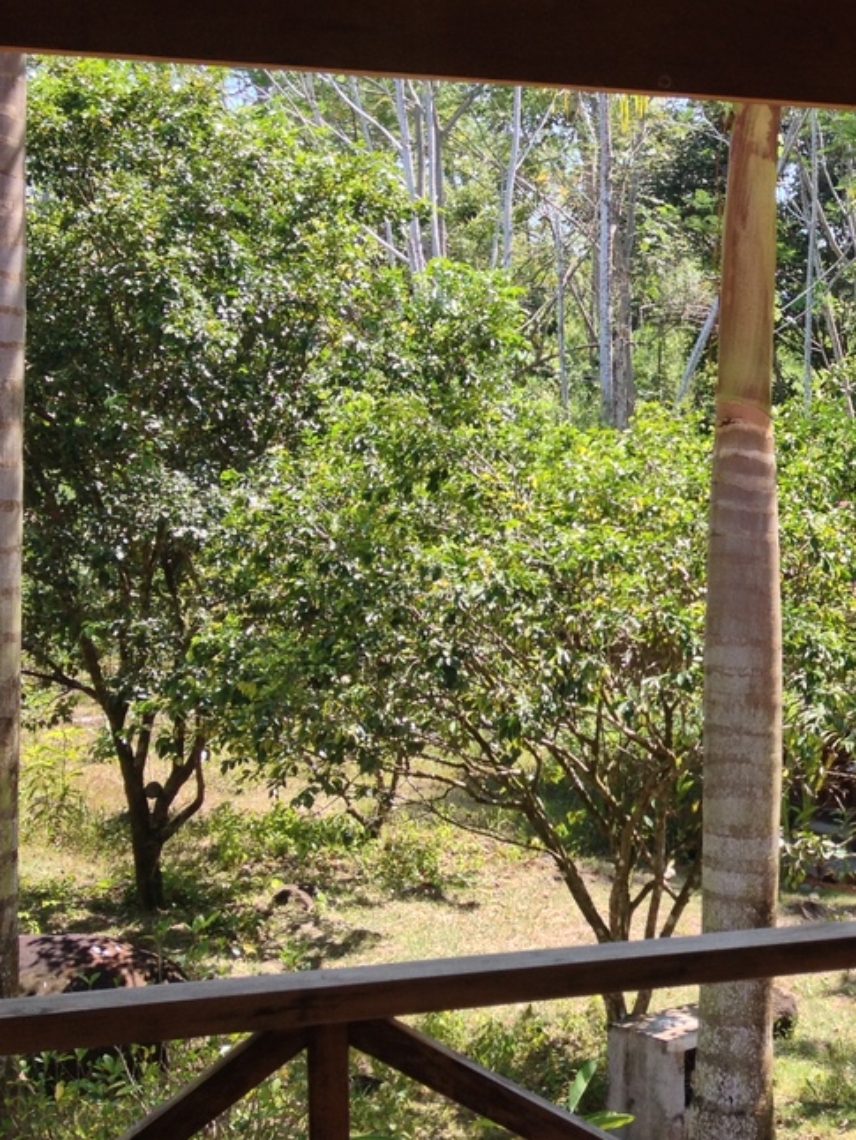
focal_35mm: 65
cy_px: 531
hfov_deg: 21.0
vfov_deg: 29.8
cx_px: 1032
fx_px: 2142
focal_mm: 4.28
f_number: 2.4
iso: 50
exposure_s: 1/283
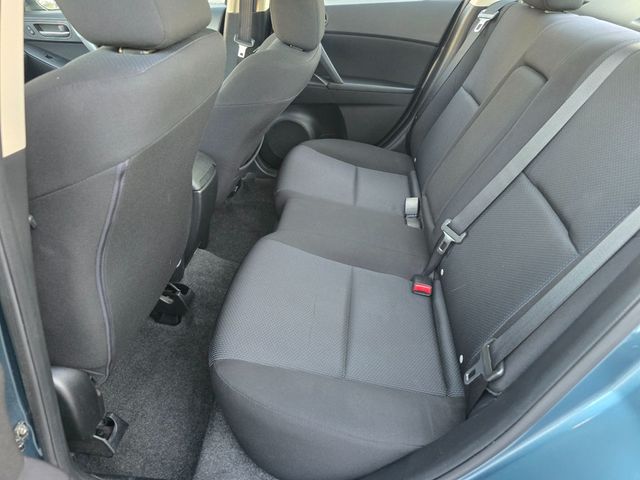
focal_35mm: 23
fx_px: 425
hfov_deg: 73.9
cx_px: 320
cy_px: 240
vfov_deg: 58.9
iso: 1000
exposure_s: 1/120
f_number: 1.7
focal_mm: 6.3
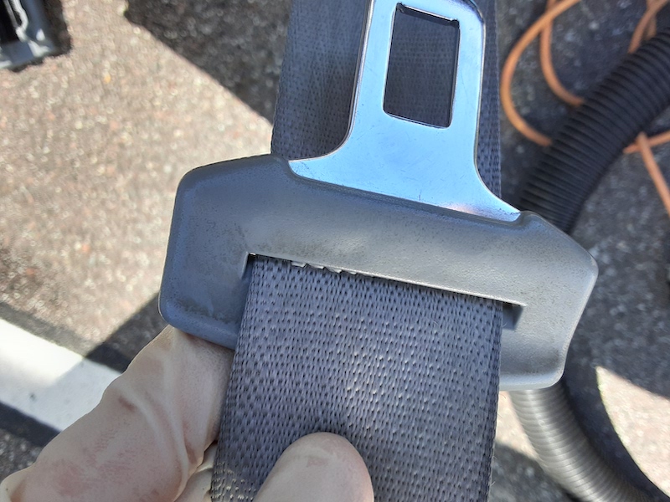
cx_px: 335
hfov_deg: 65.3
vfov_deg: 51.4
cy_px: 251
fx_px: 523
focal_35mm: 27
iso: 40
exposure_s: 1/441
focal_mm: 2.91
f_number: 1.9
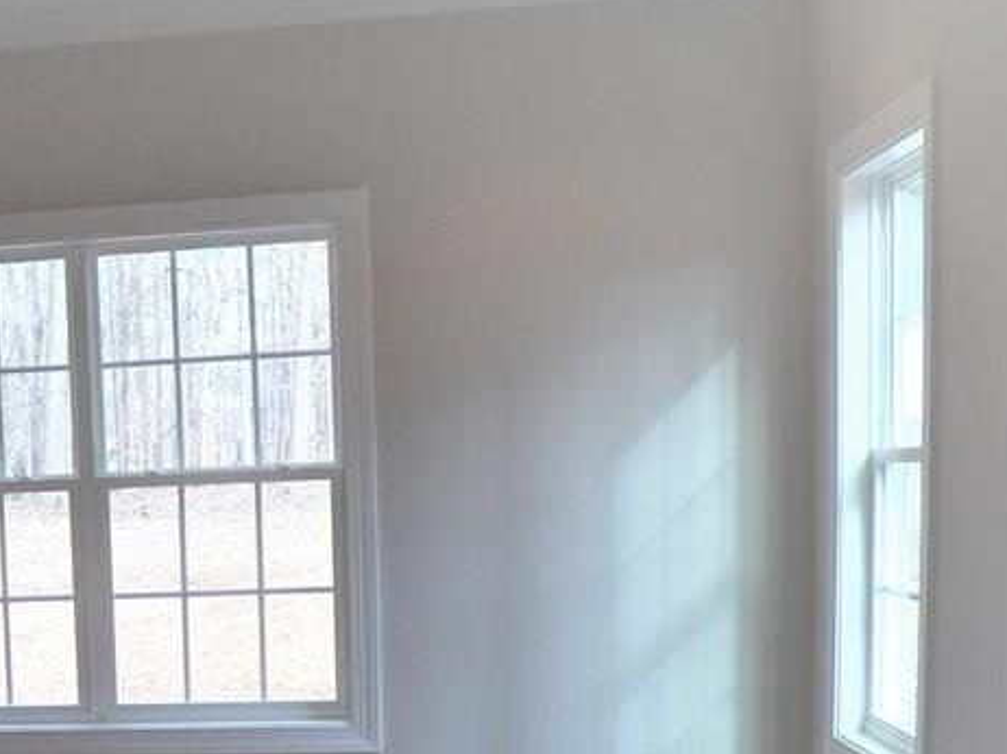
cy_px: 720
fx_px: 1803
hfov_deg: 28.9
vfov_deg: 22.9
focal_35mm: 62
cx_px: -41
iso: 125
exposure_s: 1/100
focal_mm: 4.9
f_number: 2.8
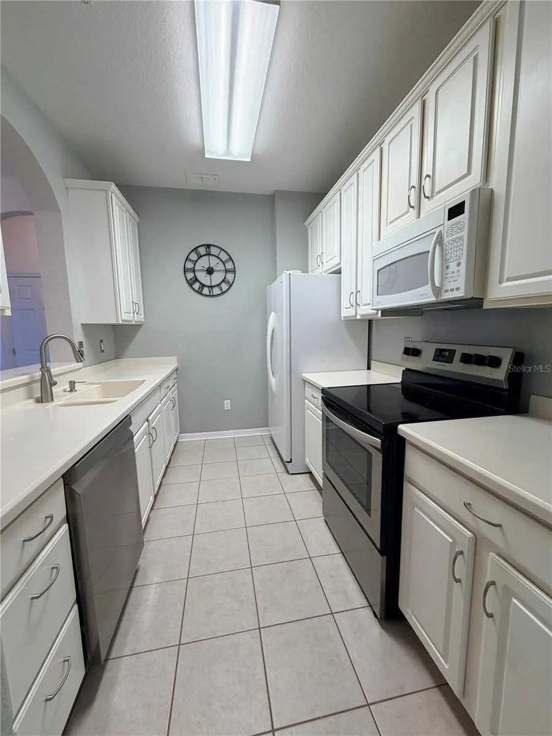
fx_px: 298
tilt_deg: -6.8
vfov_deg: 102.1
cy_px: 368
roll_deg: +1.7
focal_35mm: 14
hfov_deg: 85.7
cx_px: 276
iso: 200
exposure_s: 1/120
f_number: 2.2
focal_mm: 2.22
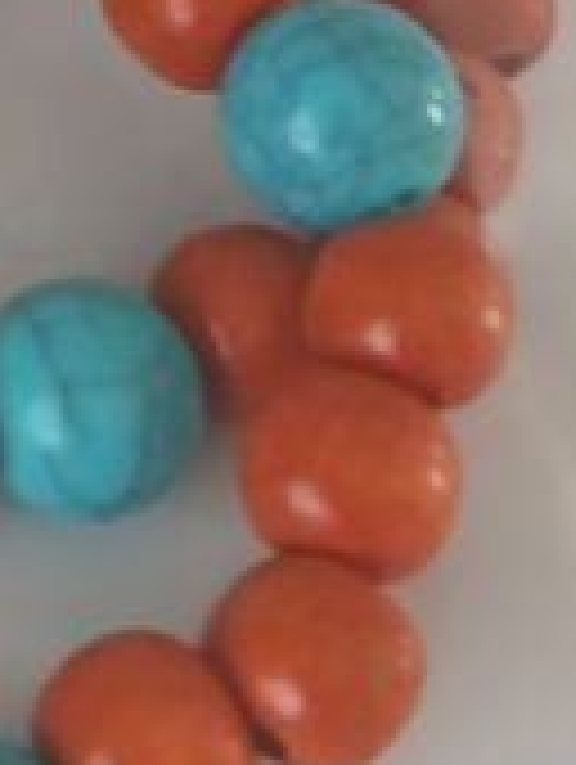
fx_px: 2811
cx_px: -454
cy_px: -333
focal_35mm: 127
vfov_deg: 14.6
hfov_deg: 10.9
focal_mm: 3.98
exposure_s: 1/20
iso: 640
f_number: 1.8
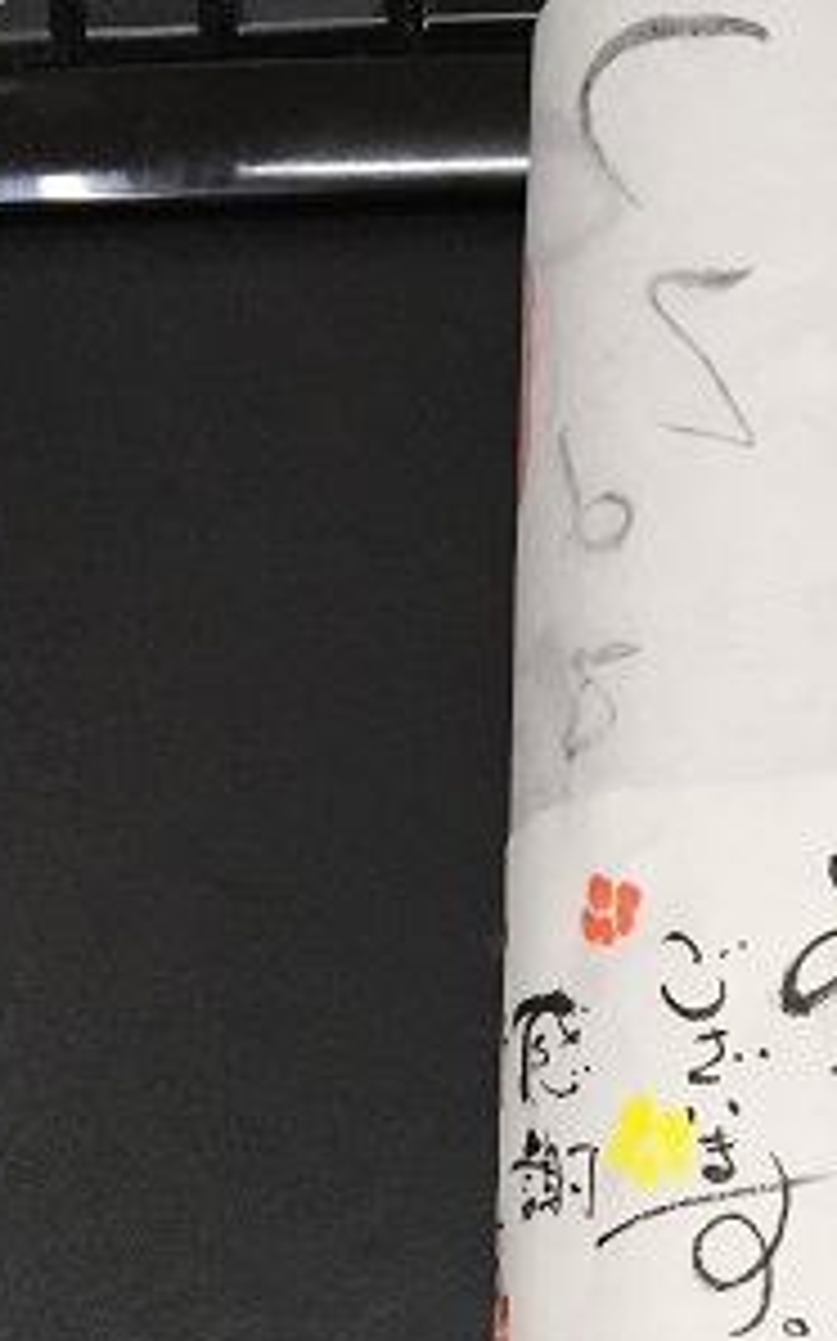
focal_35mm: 66
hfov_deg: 19.0
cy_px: 1152
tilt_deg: -79.8
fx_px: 2411
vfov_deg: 30.0
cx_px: 873
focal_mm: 4.15
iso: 50
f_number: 2.2
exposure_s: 1/30
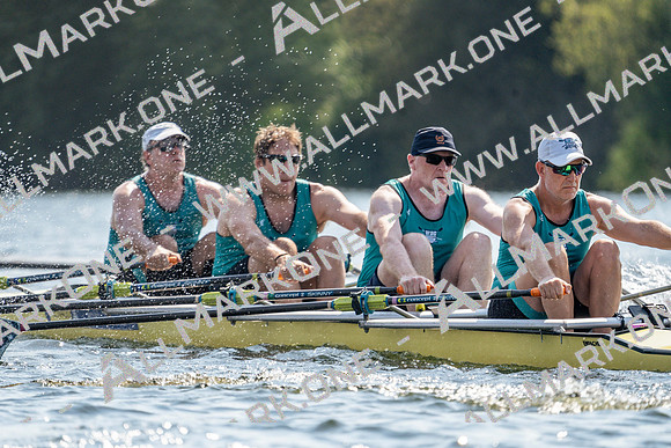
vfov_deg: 2.8
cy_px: 224
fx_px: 9116
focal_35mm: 489
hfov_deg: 4.2
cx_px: 336
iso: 400
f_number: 6.3
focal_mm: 489
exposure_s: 1/1600
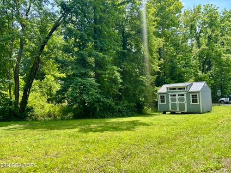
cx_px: 116
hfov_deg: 67.3
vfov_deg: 53.1
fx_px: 174
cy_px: 86
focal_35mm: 26
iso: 50
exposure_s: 1/935
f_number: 1.6
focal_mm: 5.96
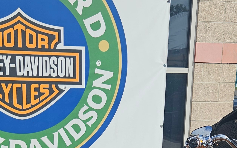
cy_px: 211
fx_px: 497
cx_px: 112
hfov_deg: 26.8
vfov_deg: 15.8
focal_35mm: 77
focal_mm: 5.4
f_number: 1.8
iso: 25
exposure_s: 1/3608
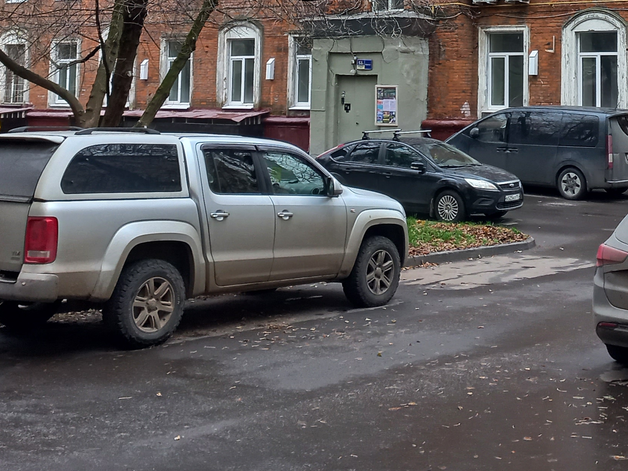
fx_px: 1270
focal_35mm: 70
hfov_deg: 27.3
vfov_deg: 20.1
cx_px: 488
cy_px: -46
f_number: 1.8
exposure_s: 1/50
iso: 64
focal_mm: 4.6
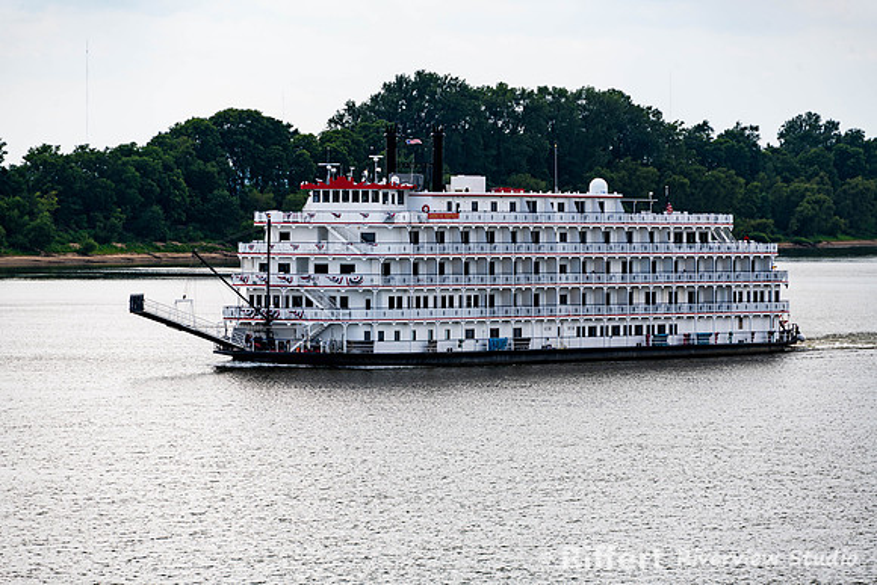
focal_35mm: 210
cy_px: 292
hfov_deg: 9.8
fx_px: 5118
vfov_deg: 6.5
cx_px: 438
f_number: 8
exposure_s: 1/200
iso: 64
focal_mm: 210
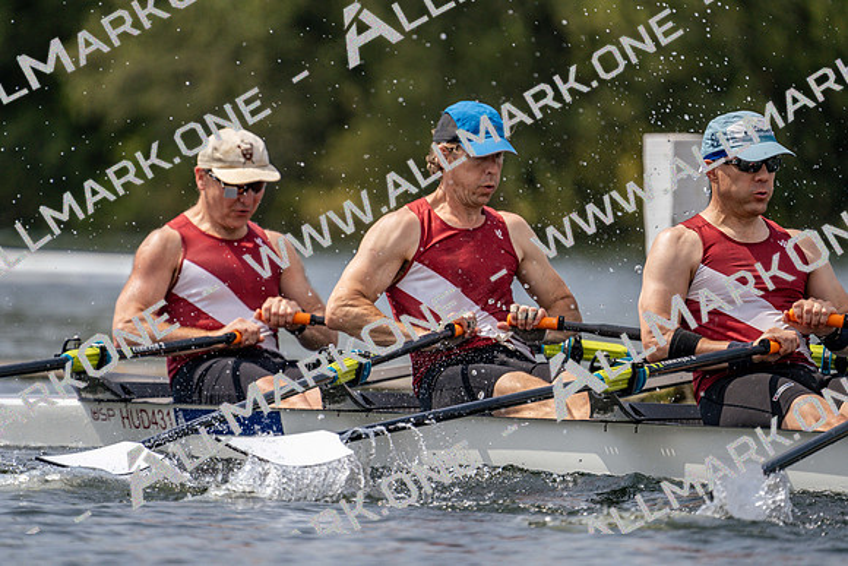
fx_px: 14136
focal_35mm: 600
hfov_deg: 3.4
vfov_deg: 2.3
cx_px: 424
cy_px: 283
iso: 250
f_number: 6.3
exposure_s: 1/1600
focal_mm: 600
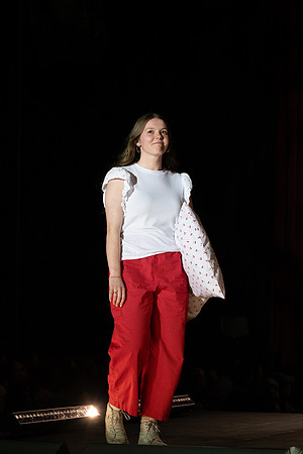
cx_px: 144
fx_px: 1686
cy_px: 250
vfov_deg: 15.4
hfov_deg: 10.3
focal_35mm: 134
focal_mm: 81
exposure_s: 1/320
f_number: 5.6
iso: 1000
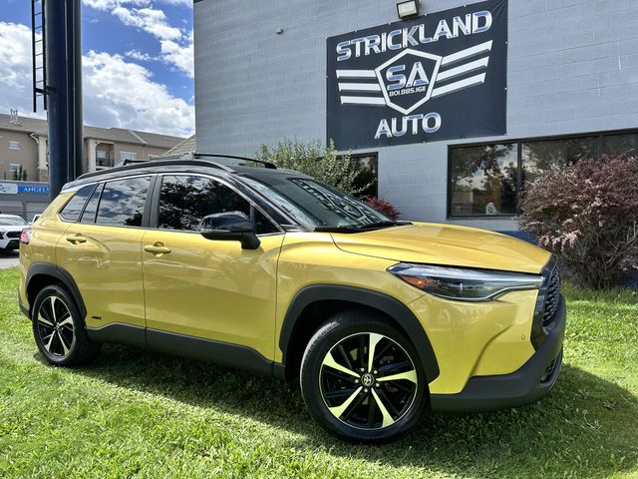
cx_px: 319
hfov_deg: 71.6
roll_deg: +0.4
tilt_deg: -1.4
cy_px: 240
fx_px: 442
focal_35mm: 24
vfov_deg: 56.8
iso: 80
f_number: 1.78
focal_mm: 6.86
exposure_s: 1/1949
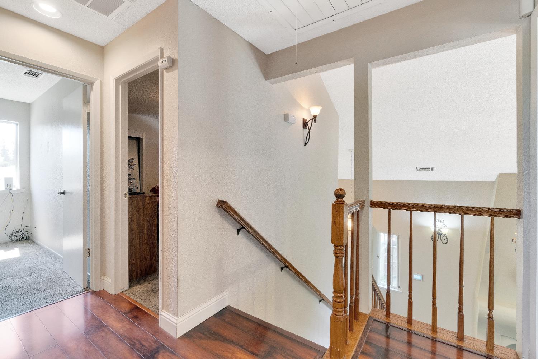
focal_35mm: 15
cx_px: 269
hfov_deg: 100.4
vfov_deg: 77.3
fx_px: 224
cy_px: 180
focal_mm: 10
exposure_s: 1/10
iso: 400
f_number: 8
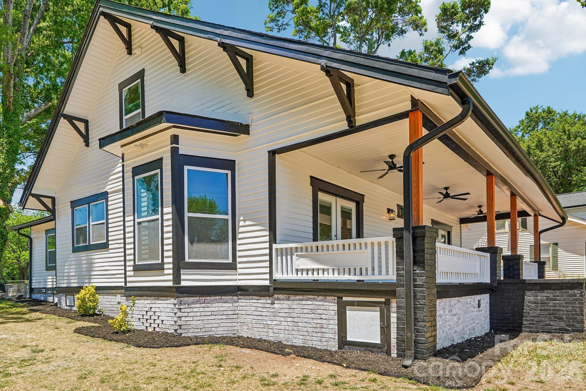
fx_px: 403
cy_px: 196
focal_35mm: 25
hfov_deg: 72.1
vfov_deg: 51.7
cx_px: 293
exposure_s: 1/60
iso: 100
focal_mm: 16.5
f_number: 8
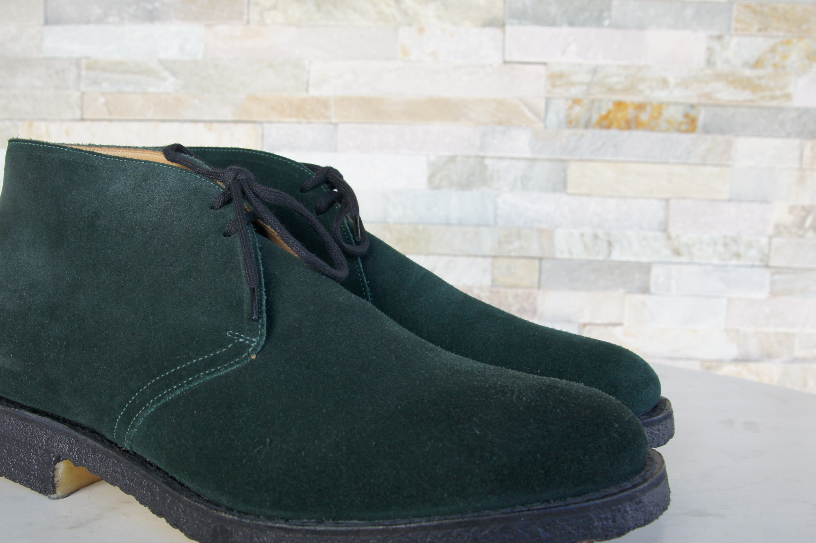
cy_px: 303
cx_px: 335
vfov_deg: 37.1
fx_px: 809
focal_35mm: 36
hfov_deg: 53.2
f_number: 7.1
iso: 200
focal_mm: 17
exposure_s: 1/60
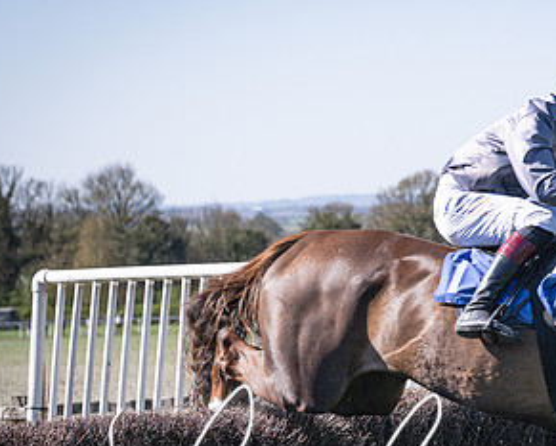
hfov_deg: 9.9
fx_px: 3193
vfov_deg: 8.0
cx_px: 419
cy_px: 369
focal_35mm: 194
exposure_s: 1/1600
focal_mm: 70
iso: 200
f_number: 4
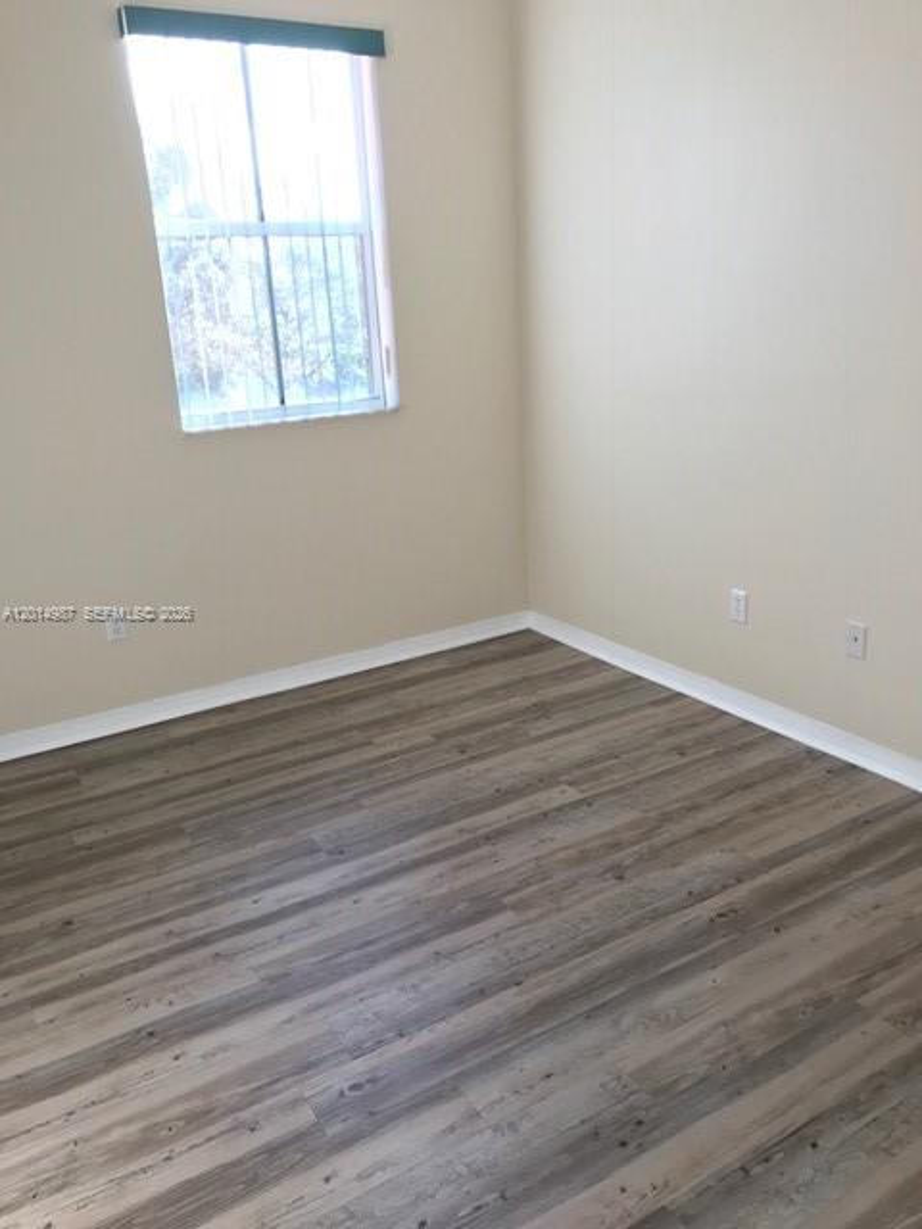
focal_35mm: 28
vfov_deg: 63.4
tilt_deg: -13.7
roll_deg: +3.9
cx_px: 461
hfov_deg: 49.7
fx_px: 994
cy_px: 614
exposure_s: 1/60
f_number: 1.8
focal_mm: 3.99
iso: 20
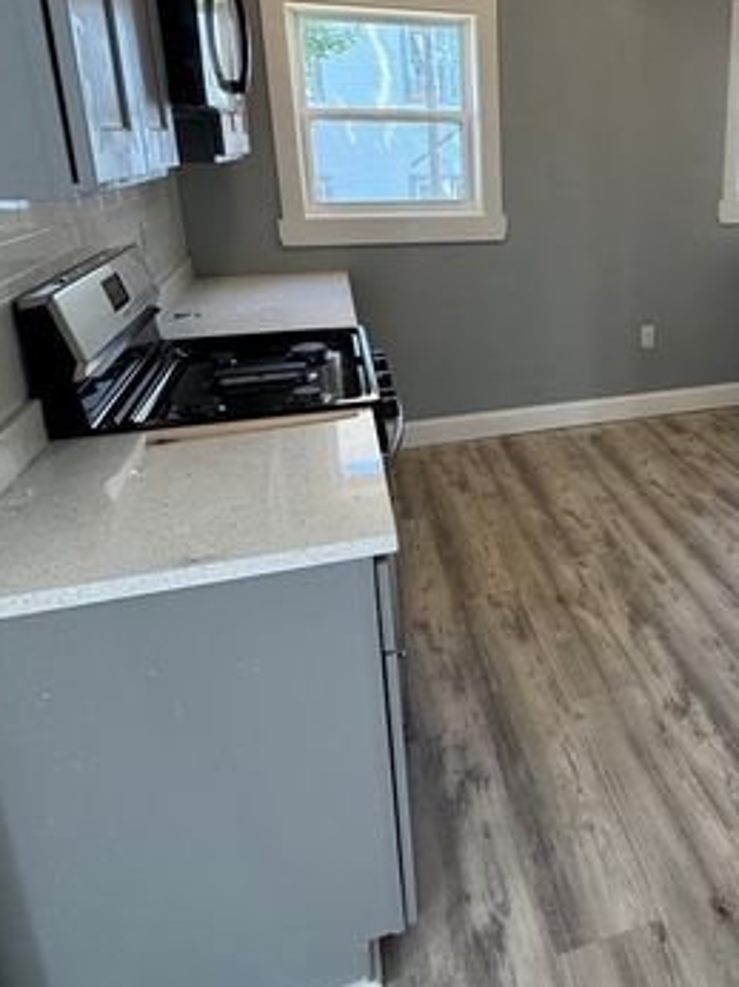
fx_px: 769
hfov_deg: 48.0
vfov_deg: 64.1
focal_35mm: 27
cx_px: 608
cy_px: 352
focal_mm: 2.22
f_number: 2.2
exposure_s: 1/120
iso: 250
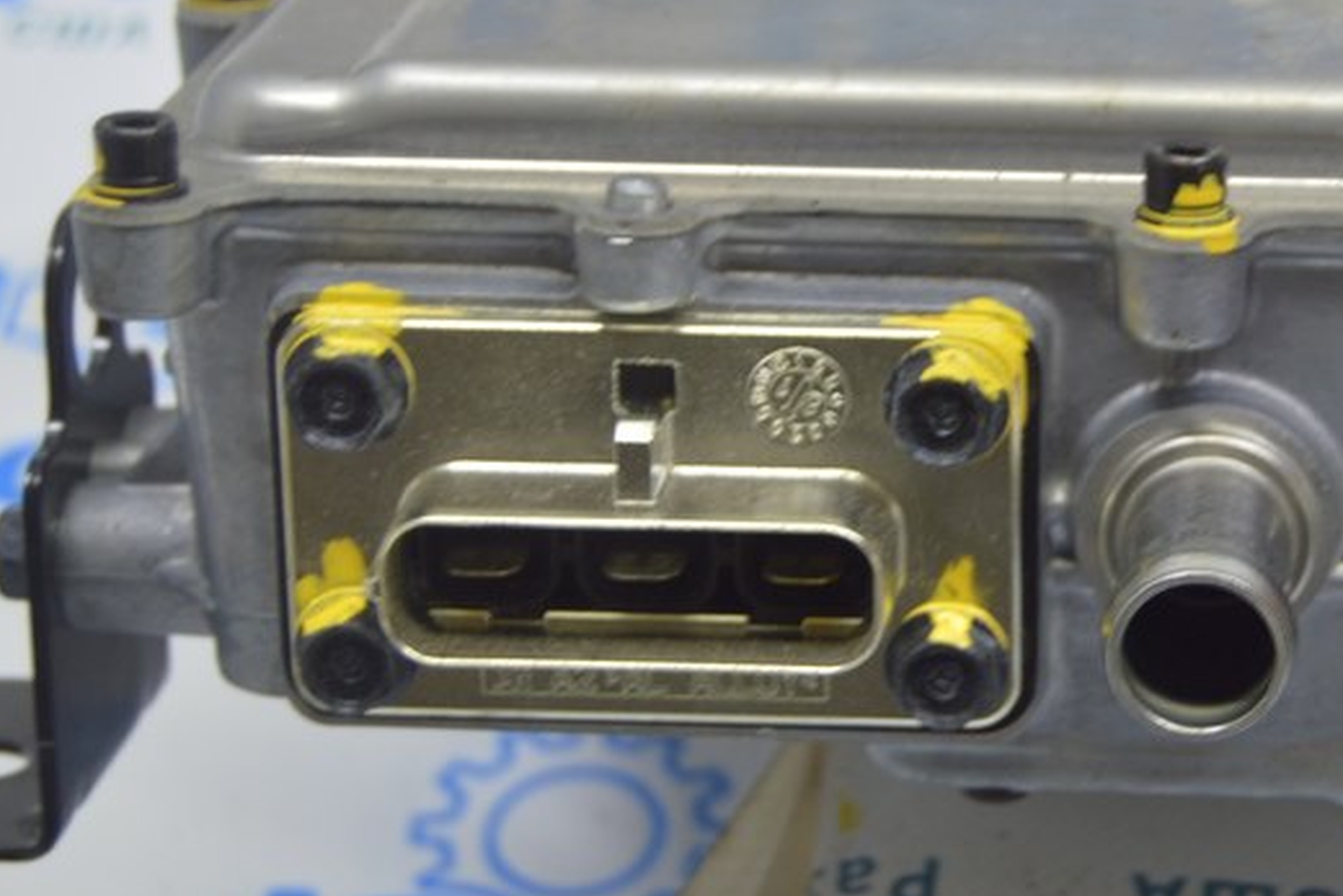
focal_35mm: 118
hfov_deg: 17.1
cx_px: 1170
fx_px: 4403
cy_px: 402
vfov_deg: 11.6
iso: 400
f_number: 5.6
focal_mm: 40
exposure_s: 1/20
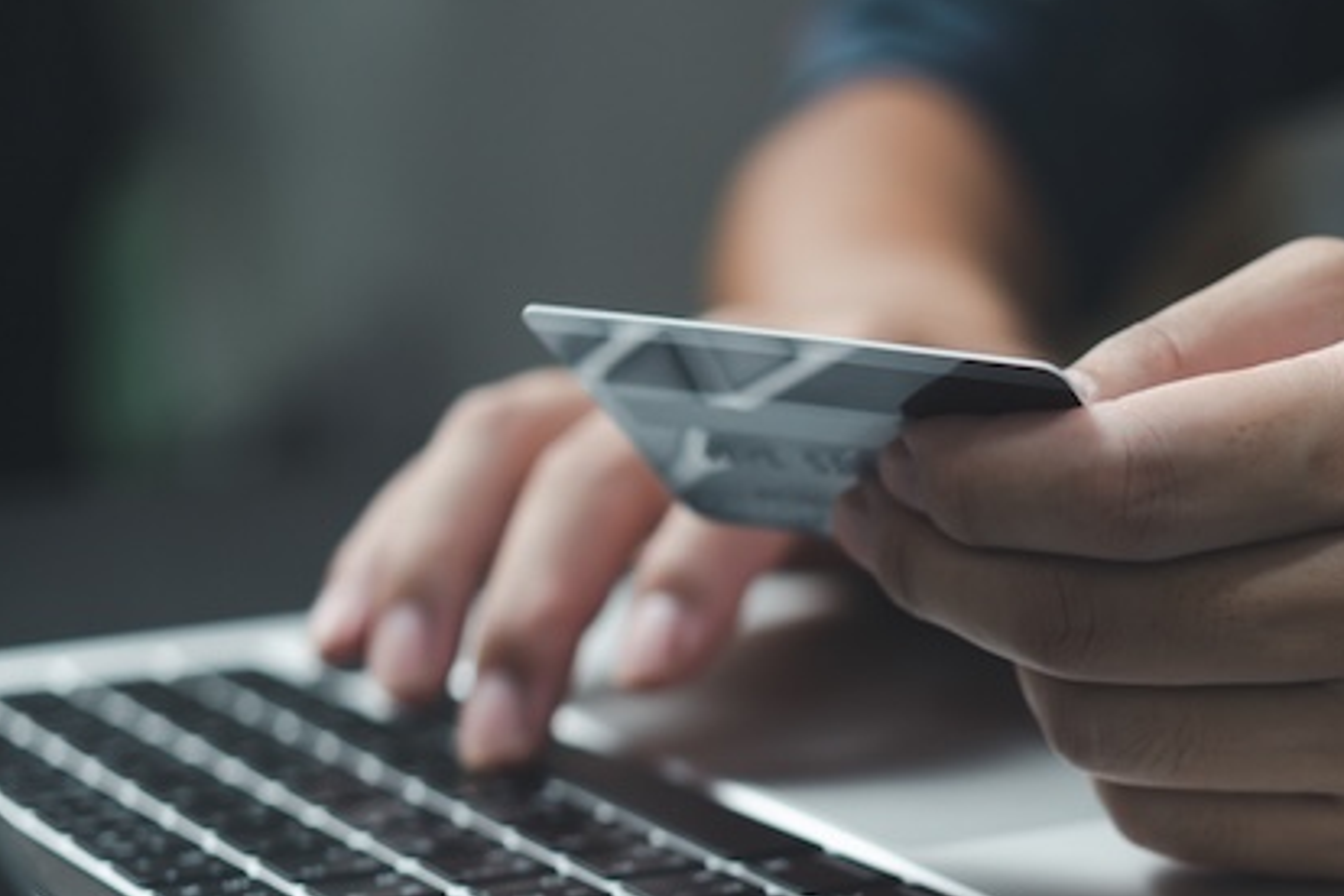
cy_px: 789
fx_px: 4330
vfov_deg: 11.7
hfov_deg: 17.5
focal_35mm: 116
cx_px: 997
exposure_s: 1/80
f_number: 3
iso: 400
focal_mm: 60
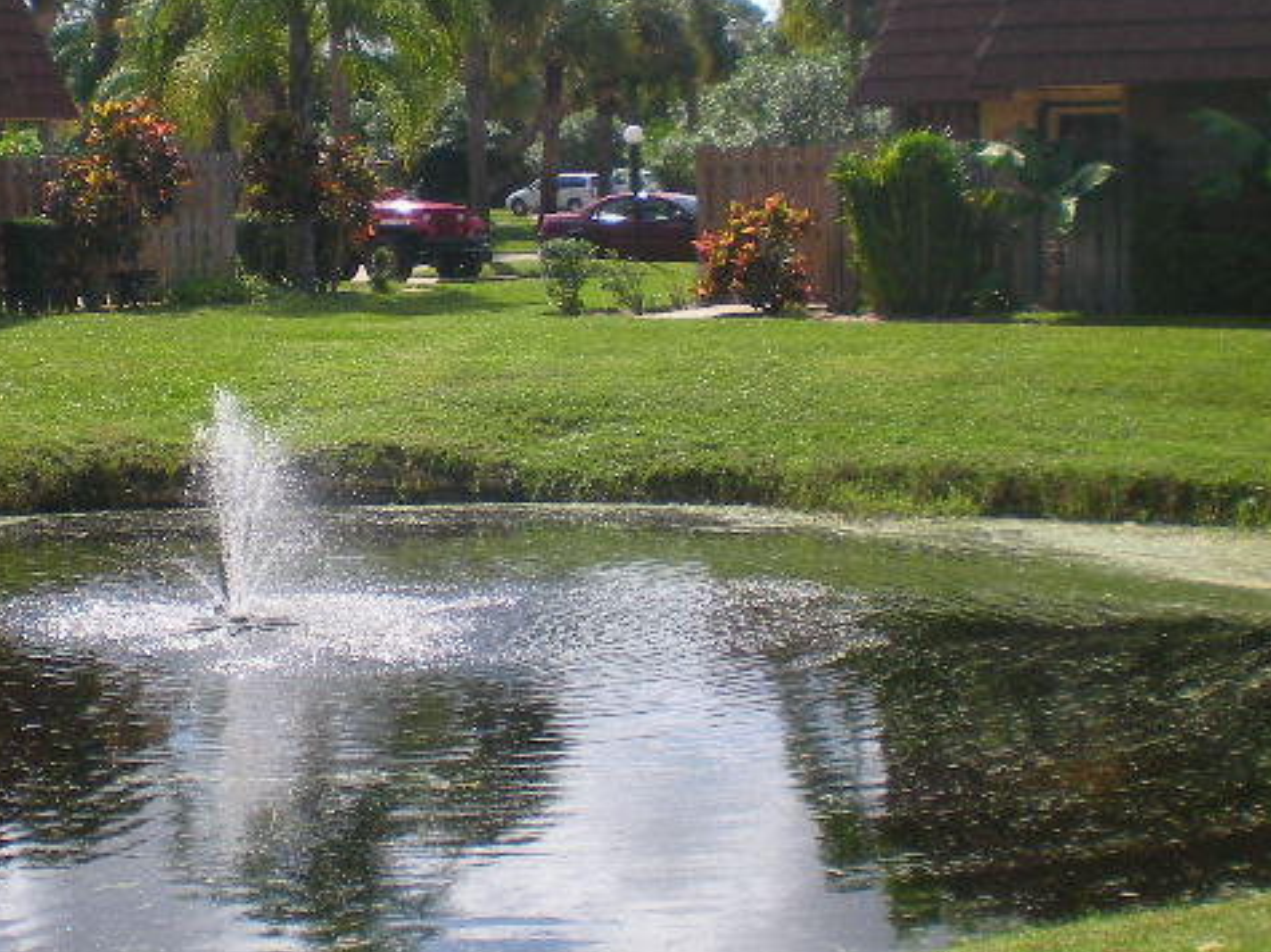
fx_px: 3010
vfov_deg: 18.0
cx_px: 375
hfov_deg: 23.7
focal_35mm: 82
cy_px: 439
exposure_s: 1/719
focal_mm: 6.3
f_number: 4.6
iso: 89
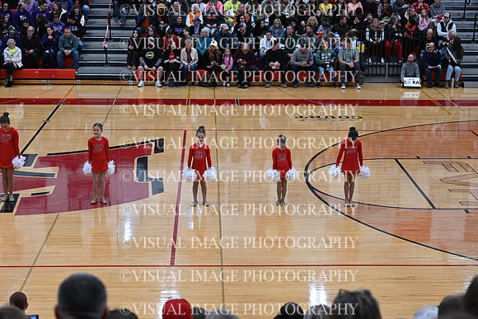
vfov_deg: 17.3
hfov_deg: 25.7
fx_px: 1049
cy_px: 160
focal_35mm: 79
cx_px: 239
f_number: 4
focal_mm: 79
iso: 4000
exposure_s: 1/400
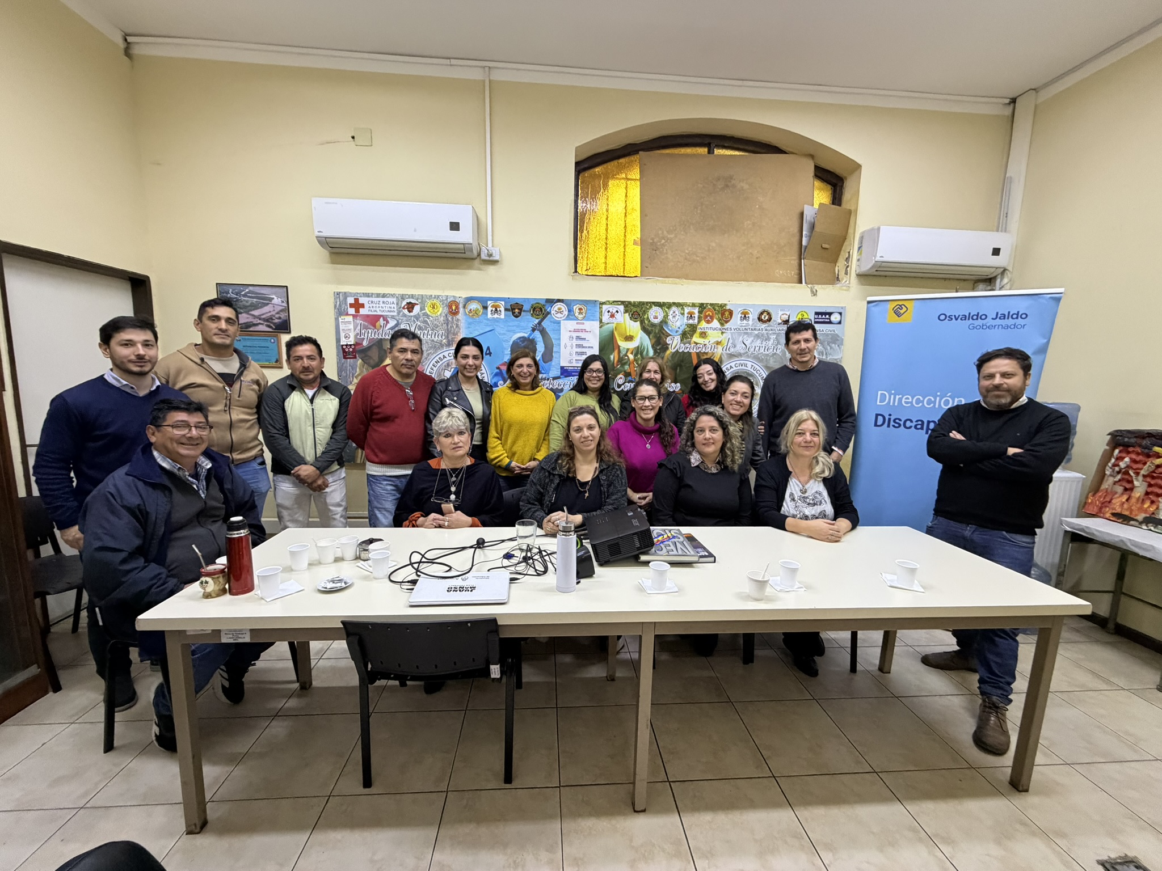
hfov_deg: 102.1
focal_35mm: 14
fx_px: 470
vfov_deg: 85.7
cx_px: 581
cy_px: 436
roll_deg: -1.4
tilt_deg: -7.7
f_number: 2.2
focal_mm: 2.22
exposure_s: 1/50
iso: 500
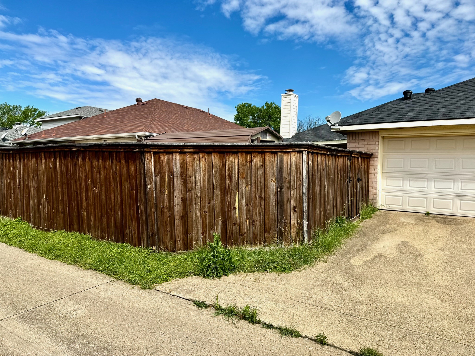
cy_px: 178
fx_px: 329
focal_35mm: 24
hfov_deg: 71.6
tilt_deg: -2.8
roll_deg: -2.0
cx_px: 238
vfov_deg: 56.8
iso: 80
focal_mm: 6.76
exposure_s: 1/4950
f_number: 1.78
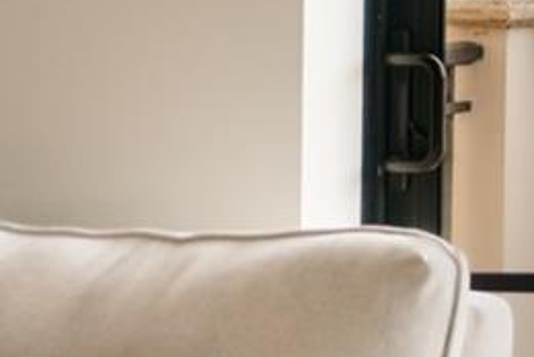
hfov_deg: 16.3
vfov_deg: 15.4
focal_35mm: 86
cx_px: 1150
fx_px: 1277
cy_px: -70
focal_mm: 14
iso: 80
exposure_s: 1/640
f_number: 2.8
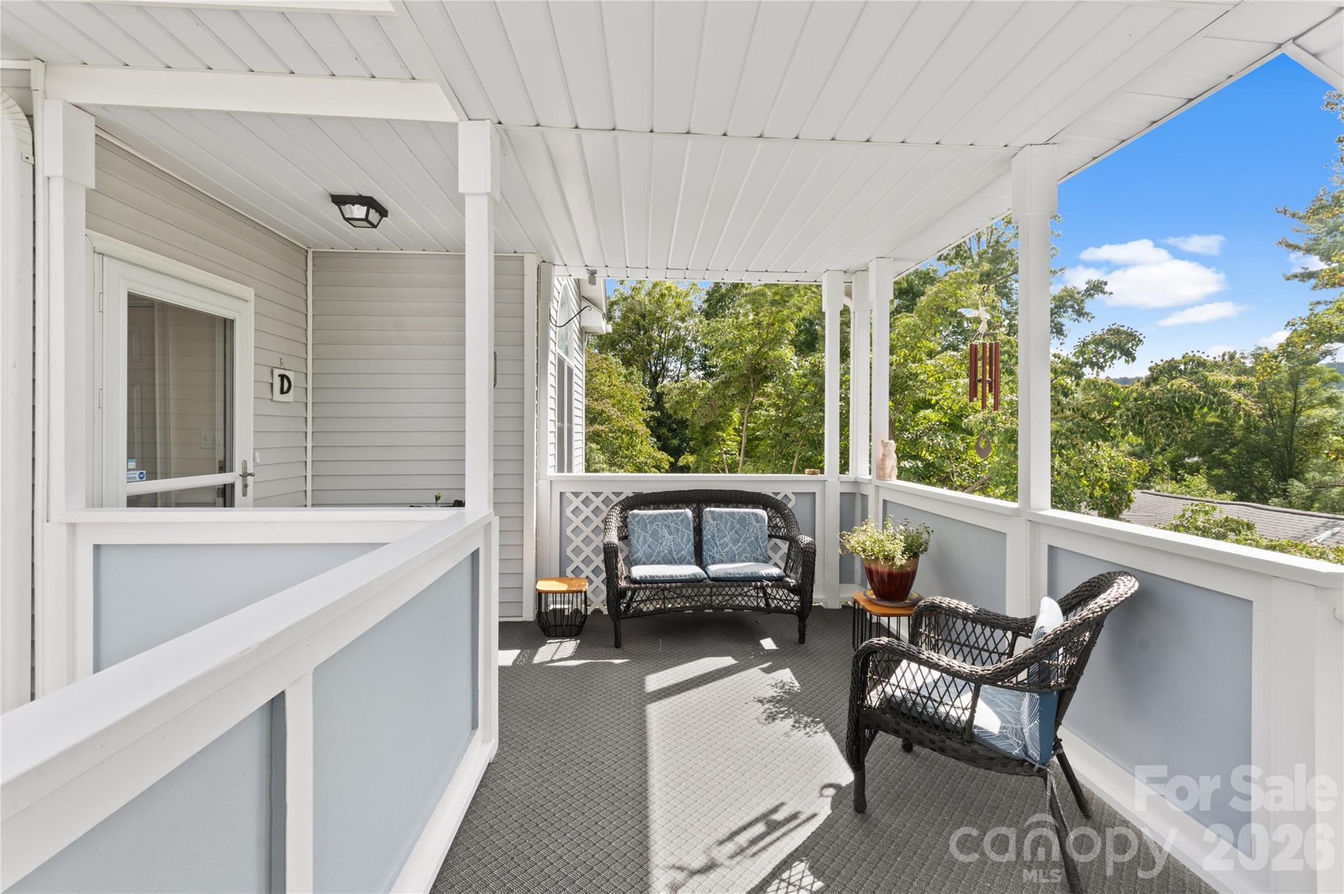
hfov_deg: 100.4
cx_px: 672
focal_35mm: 15
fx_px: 560
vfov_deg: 77.2
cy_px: 447
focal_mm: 10
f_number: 14
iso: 200
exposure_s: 1/30
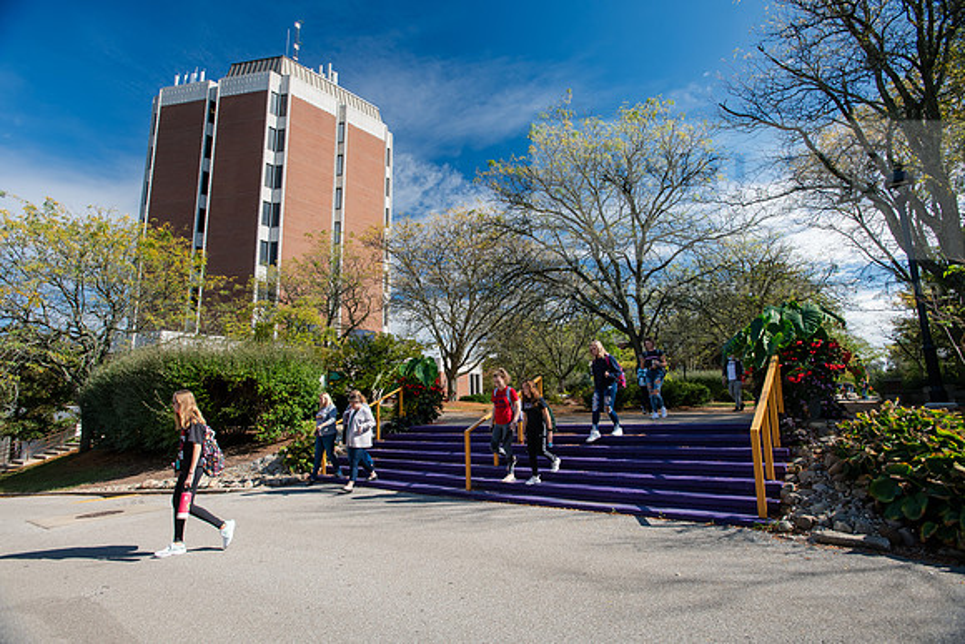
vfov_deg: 64.6
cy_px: 322
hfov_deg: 86.9
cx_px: 482
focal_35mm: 19
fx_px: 509
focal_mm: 19
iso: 500
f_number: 7.1
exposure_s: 1/320
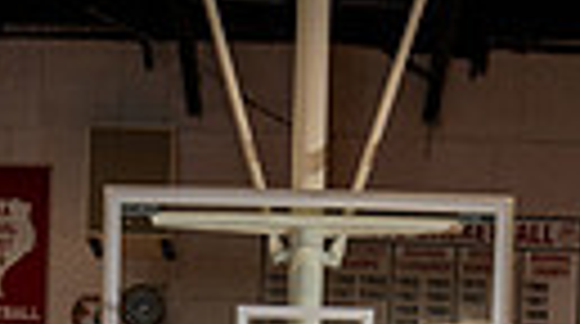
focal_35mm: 88
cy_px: 994
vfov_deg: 10.0
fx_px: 1351
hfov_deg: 24.2
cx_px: 261
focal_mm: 24
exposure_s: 1/250
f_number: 8
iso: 500
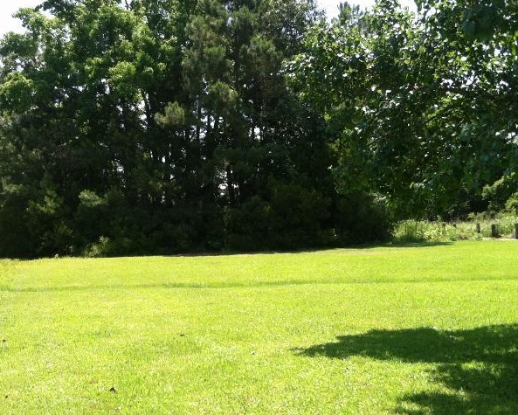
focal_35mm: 46
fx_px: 706
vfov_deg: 32.8
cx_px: 213
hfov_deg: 40.2
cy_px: 217
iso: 80
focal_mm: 3.85
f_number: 2.8
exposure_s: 1/411
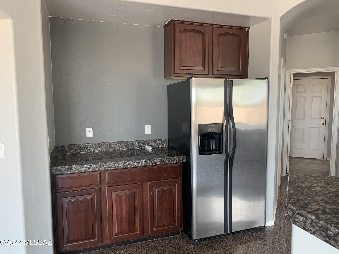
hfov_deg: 67.3
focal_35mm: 26
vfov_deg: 53.1
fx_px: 255
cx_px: 170
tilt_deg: -7.1
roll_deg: +1.3
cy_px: 127
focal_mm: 4.25
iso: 64
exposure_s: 1/60
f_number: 1.8
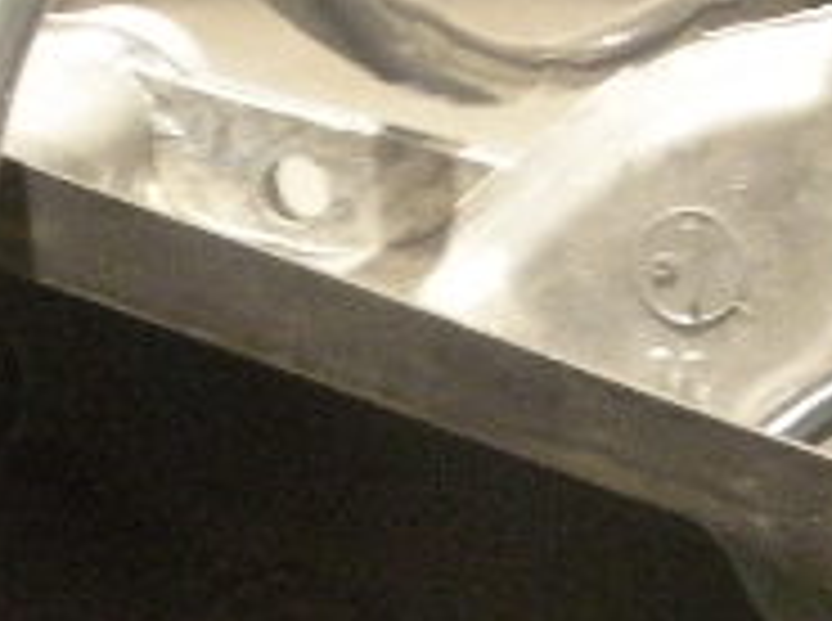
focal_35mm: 183
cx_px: 747
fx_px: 4390
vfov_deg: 7.8
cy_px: 1174
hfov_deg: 10.8
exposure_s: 1/20.8
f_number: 3.2
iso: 400
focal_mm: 5.8
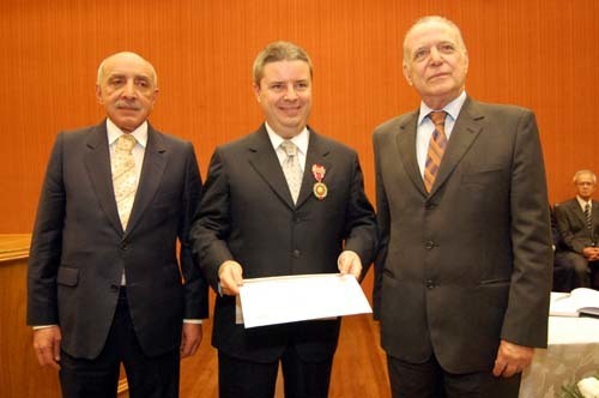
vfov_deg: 43.5
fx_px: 499
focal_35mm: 30
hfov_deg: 62.0
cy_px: 199
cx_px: 300
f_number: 3.8
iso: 1600
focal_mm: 20
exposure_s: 1/50
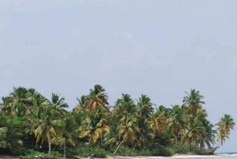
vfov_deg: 6.3
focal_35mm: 218
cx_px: 68
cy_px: 128
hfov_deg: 9.4
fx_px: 1439
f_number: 9
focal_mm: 55
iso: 100
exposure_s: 1/320
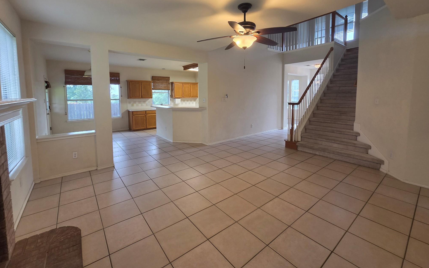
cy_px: 109
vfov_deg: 77.9
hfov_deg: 105.3
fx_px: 164
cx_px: 213
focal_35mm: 14
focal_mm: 2.2
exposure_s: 1/60
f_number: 2.2
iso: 200
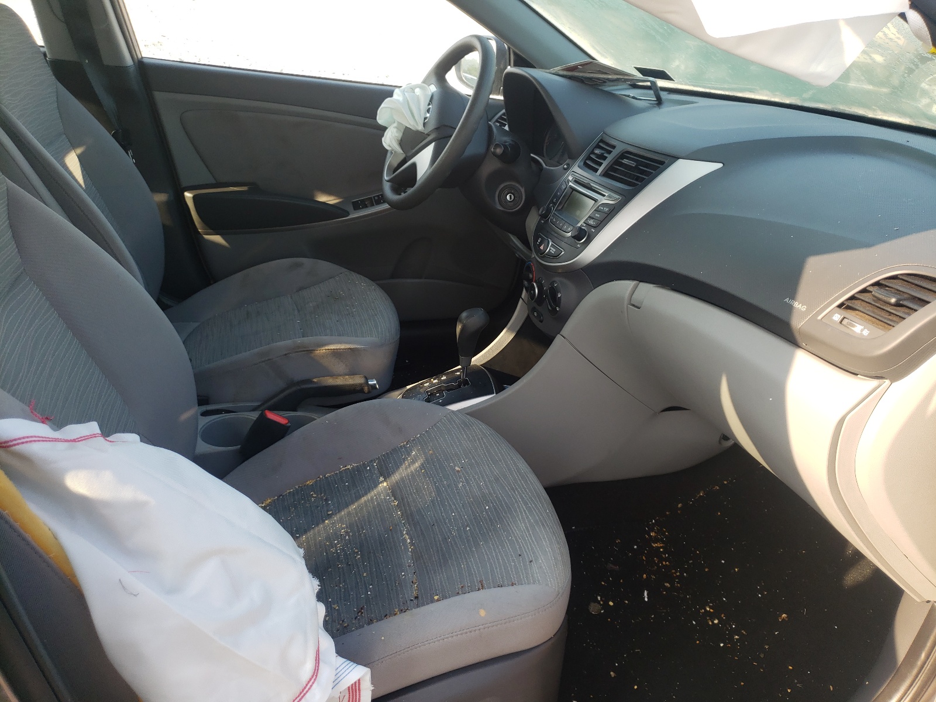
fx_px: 703
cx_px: 468
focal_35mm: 26
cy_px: 351
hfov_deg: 67.3
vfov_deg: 53.1
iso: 50
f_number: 1.5
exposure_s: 1/294
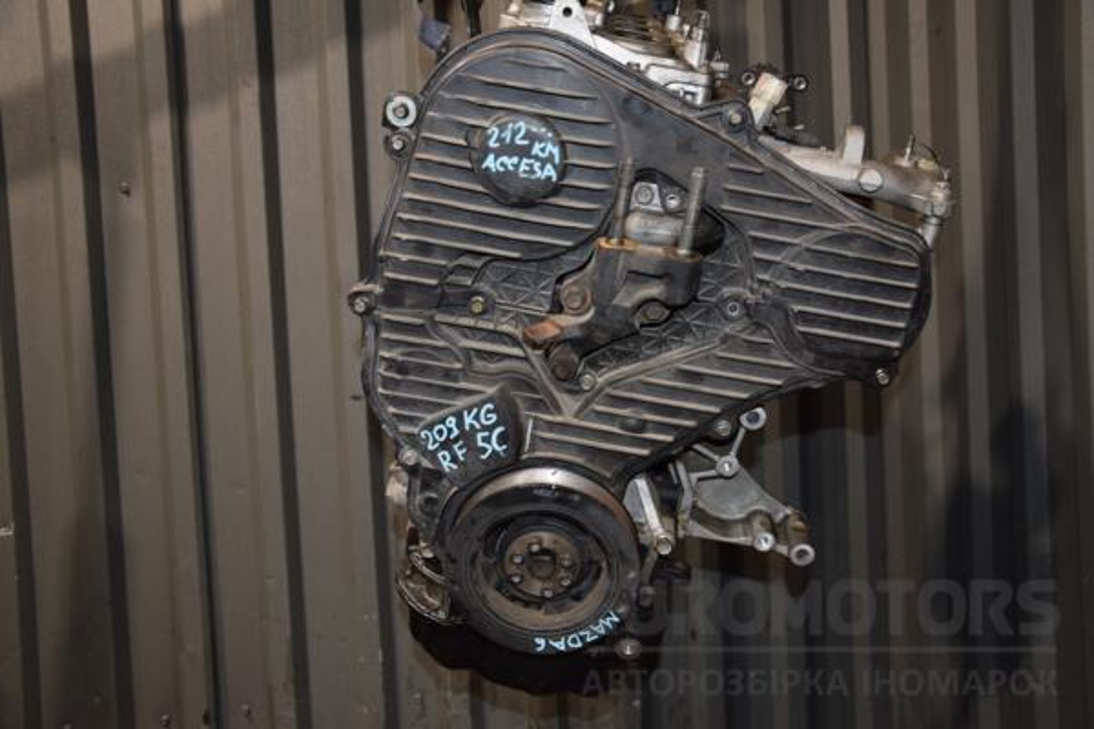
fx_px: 1094
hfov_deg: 53.1
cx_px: 547
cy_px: 364
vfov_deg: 36.9
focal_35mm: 36
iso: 800
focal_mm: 24
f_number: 5
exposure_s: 1/60
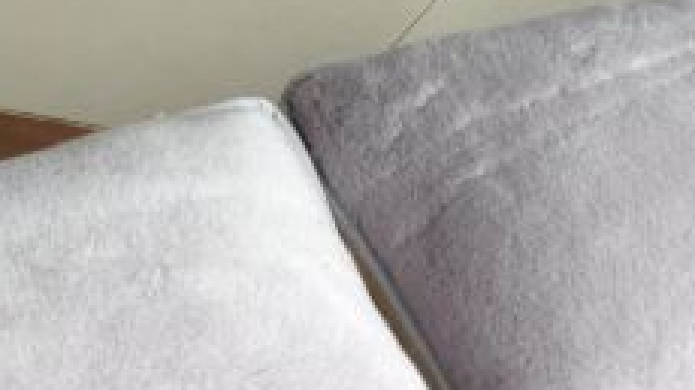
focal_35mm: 125
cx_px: 499
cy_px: 744
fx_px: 2302
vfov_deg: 9.2
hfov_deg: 17.1
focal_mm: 4.12
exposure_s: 1/136
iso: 50
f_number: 2.4
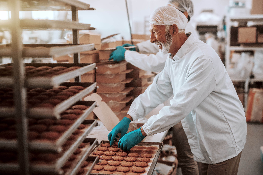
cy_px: 88
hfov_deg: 39.6
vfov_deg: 27.0
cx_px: 132
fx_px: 365
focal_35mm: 50
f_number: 2
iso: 400
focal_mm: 50
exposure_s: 1/200
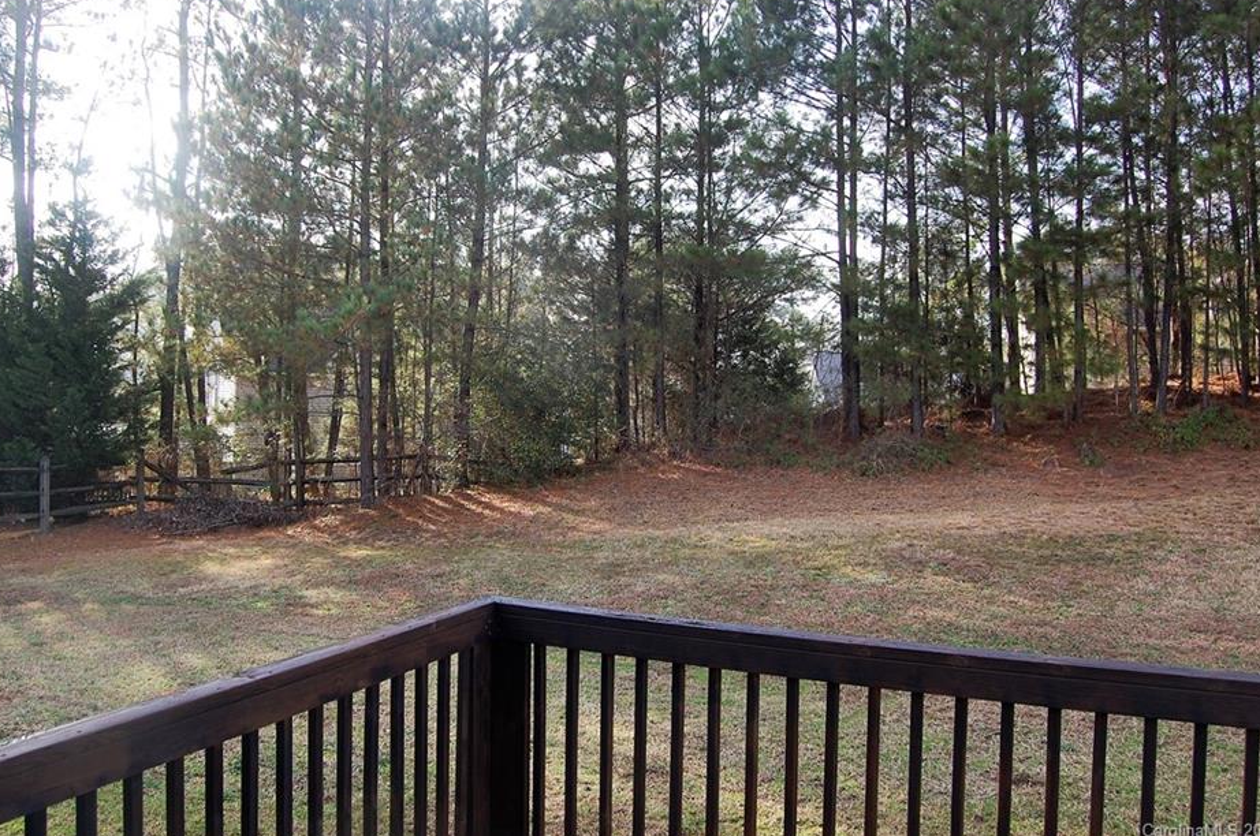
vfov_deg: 43.4
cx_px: 590
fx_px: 1049
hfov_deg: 61.9
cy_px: 378
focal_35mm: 30
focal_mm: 18
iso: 200
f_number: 5.6
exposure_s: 1/125
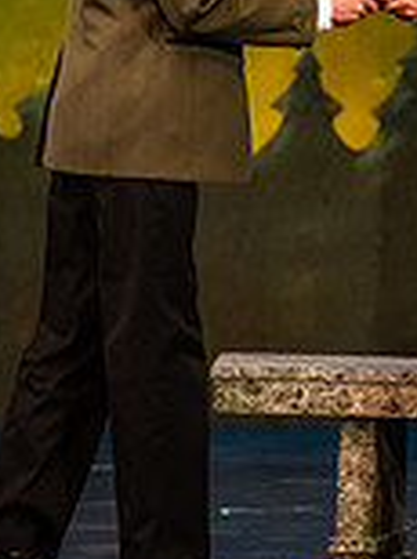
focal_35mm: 506
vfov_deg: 3.9
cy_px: 87
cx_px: 428
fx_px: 8150
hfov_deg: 2.9
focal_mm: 180
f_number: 3.2
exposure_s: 1/250
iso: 3200
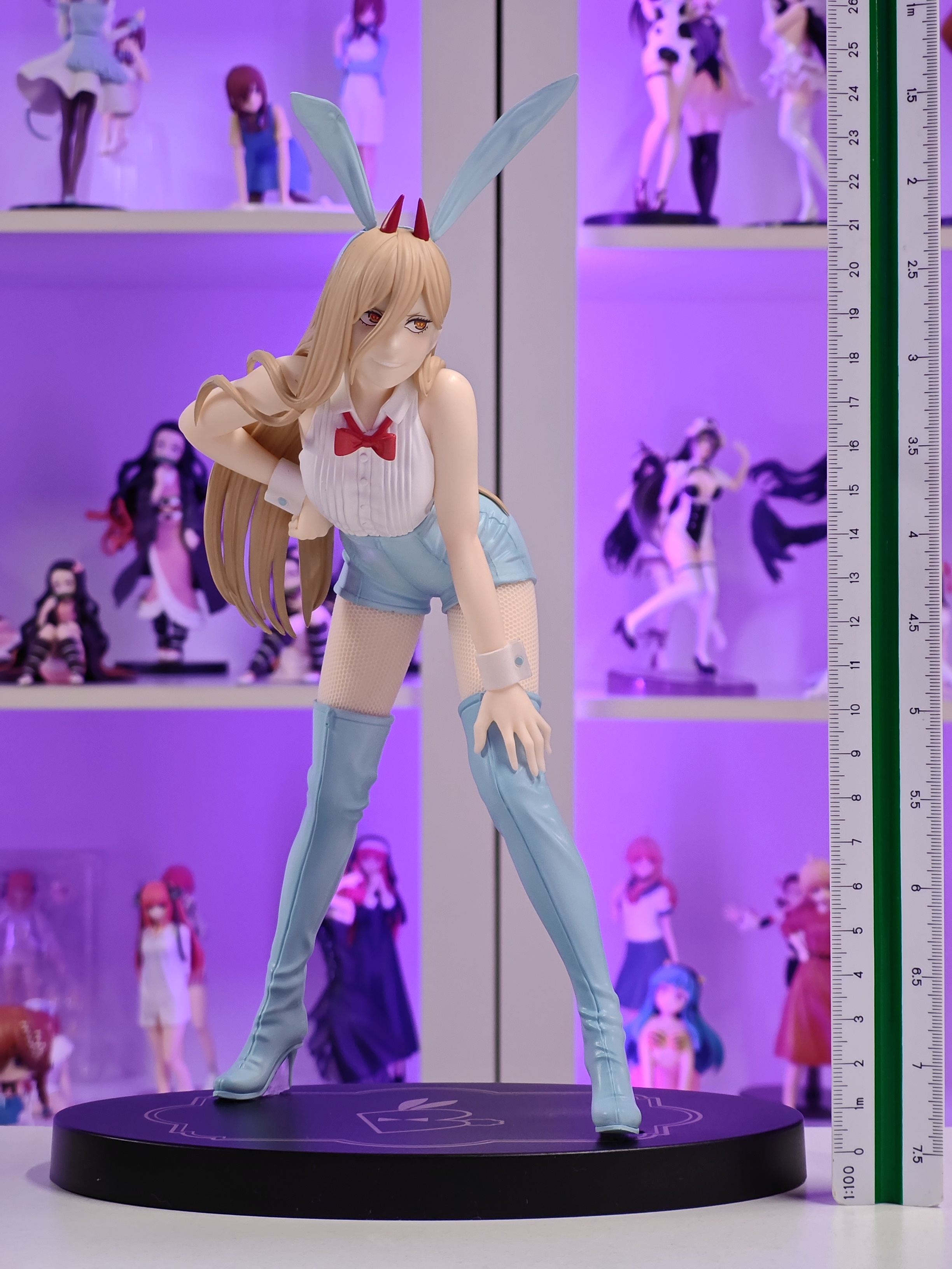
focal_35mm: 80
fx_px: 2934
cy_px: 634
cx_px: 476
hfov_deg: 18.4
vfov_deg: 24.4
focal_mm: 7.48
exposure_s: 1/25
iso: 800
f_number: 2.4
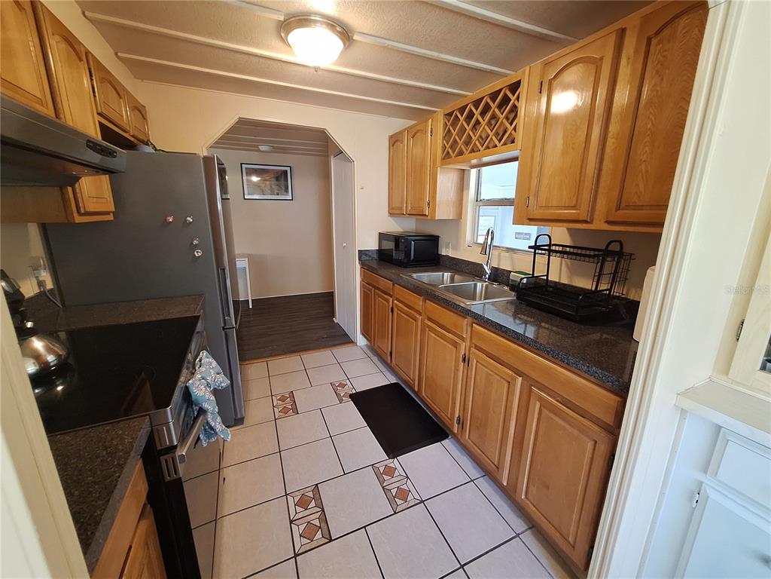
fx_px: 290
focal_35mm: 13
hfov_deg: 106.2
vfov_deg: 89.9
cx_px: 386
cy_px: 290
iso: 200
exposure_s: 1/24
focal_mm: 1.74
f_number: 2.2
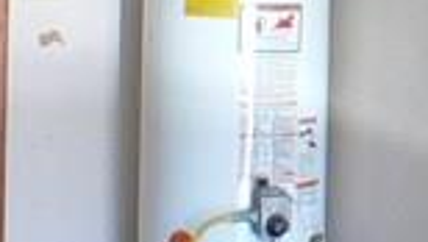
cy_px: -159
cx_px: 831
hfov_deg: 7.9
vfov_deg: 4.6
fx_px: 2965
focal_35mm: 261
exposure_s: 1/30
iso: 150
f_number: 2.8
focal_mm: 6
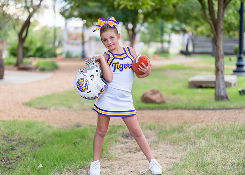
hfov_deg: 35.2
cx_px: 122
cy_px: 88
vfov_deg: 25.5
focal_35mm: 56
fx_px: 386
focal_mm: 50
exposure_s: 1/400
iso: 100
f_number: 1.2
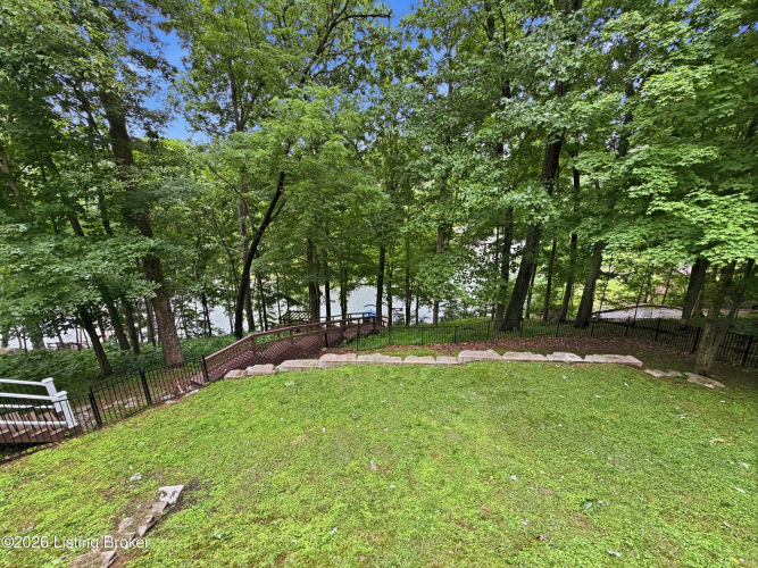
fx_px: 307
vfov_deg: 85.7
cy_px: 284
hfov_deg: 102.1
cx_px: 379
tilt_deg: -17.8
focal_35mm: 14
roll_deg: +0.8
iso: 80
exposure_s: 1/121
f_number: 2.2
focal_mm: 2.2
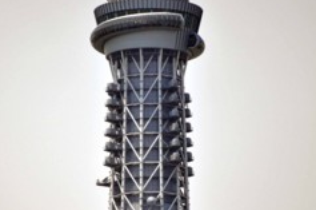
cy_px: 140
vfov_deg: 2.2
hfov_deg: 3.3
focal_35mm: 634
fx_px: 5554
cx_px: 140
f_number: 5.6
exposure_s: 1/2000
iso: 200
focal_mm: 200
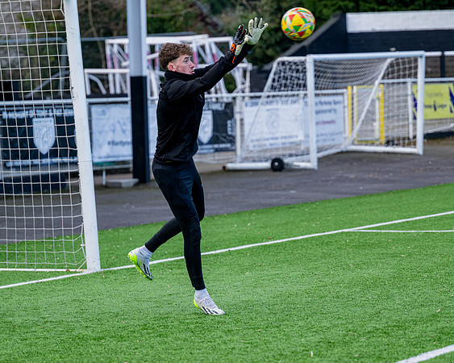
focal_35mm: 186
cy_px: 182
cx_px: 227
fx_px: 2496
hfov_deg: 10.4
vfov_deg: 8.3
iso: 1000
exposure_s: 1/1250
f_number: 4
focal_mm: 165
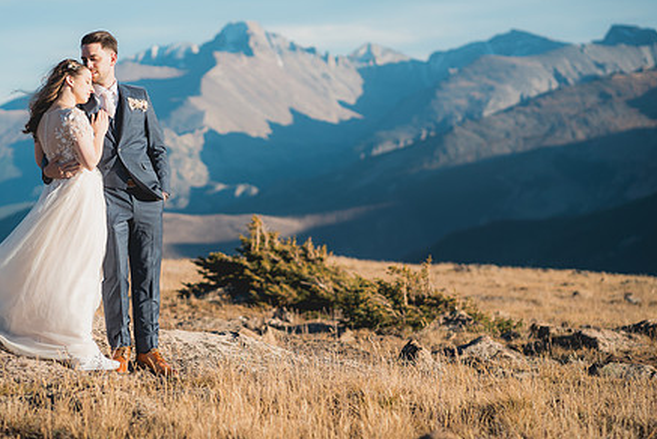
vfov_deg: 11.8
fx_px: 2118
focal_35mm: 116
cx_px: 266
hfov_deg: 17.6
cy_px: 153
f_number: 2.8
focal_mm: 85
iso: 125
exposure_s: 1/2000
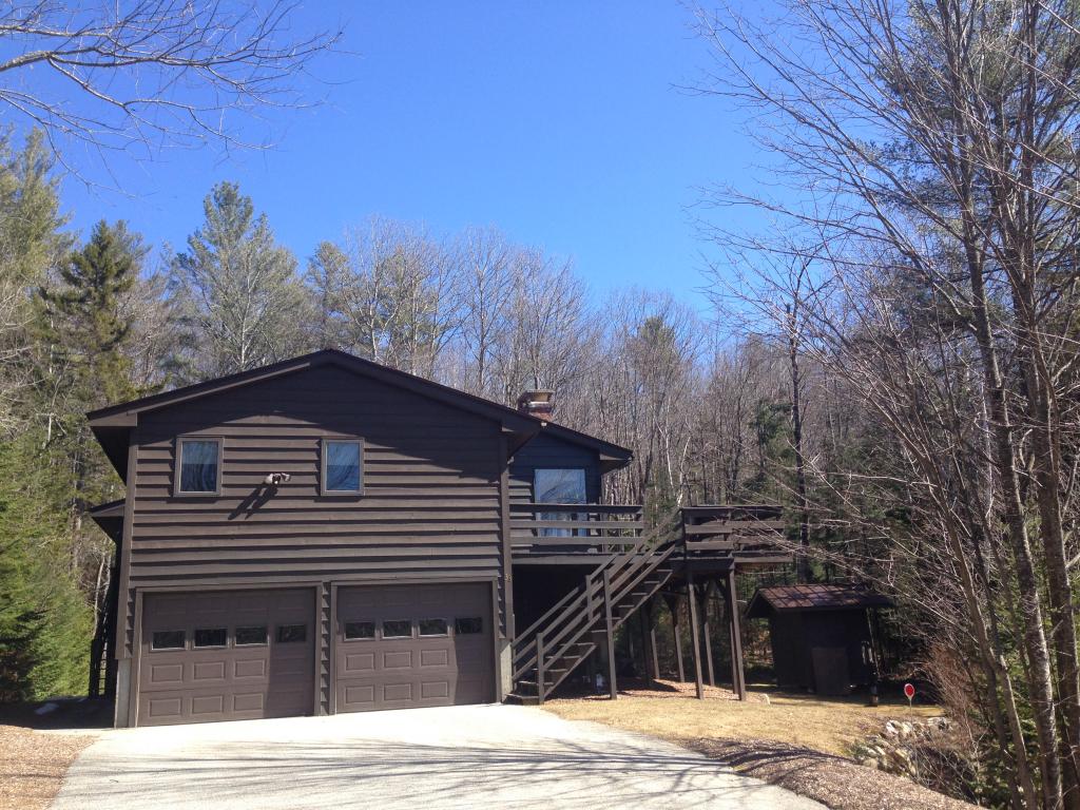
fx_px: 1030
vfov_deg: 42.9
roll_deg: +1.4
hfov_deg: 55.4
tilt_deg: +15.5
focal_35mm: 33
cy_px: 405
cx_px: 540
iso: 50
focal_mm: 4.12
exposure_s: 1/536
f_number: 2.4
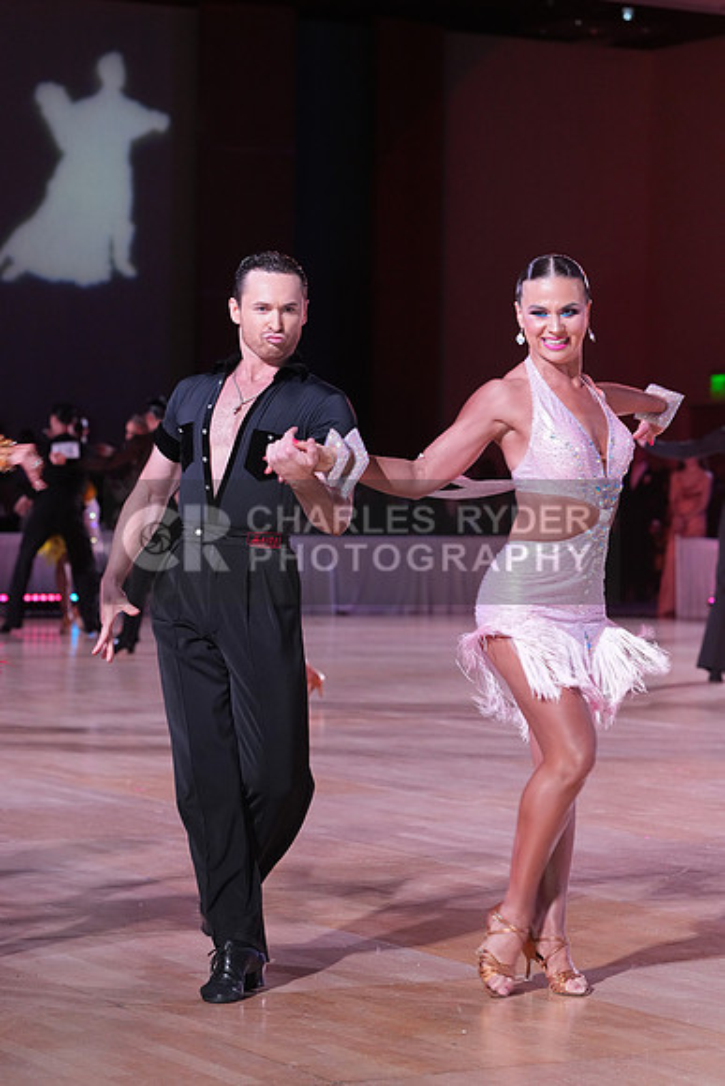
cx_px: 362
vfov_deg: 21.5
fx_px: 2868
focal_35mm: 95
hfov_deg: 14.4
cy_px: 543
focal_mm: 95
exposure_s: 1/250
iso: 3200
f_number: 5
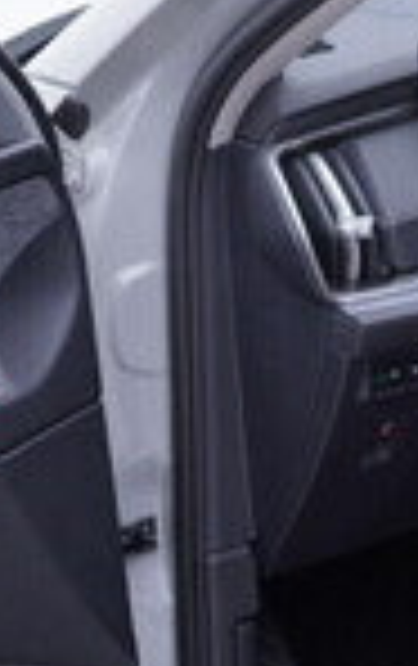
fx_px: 2469
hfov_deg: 9.4
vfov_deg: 15.3
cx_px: 602
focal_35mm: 136
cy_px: 443
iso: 125
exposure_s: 1/40
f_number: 3.2
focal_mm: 24
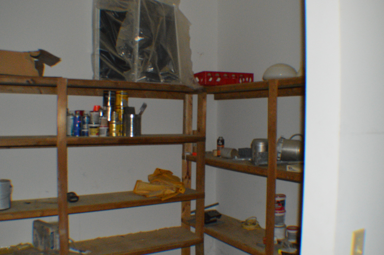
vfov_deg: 31.8
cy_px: 128
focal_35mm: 42
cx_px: 192
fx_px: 448
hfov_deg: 46.4
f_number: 4.5
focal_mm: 28
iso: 3200
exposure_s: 1/60
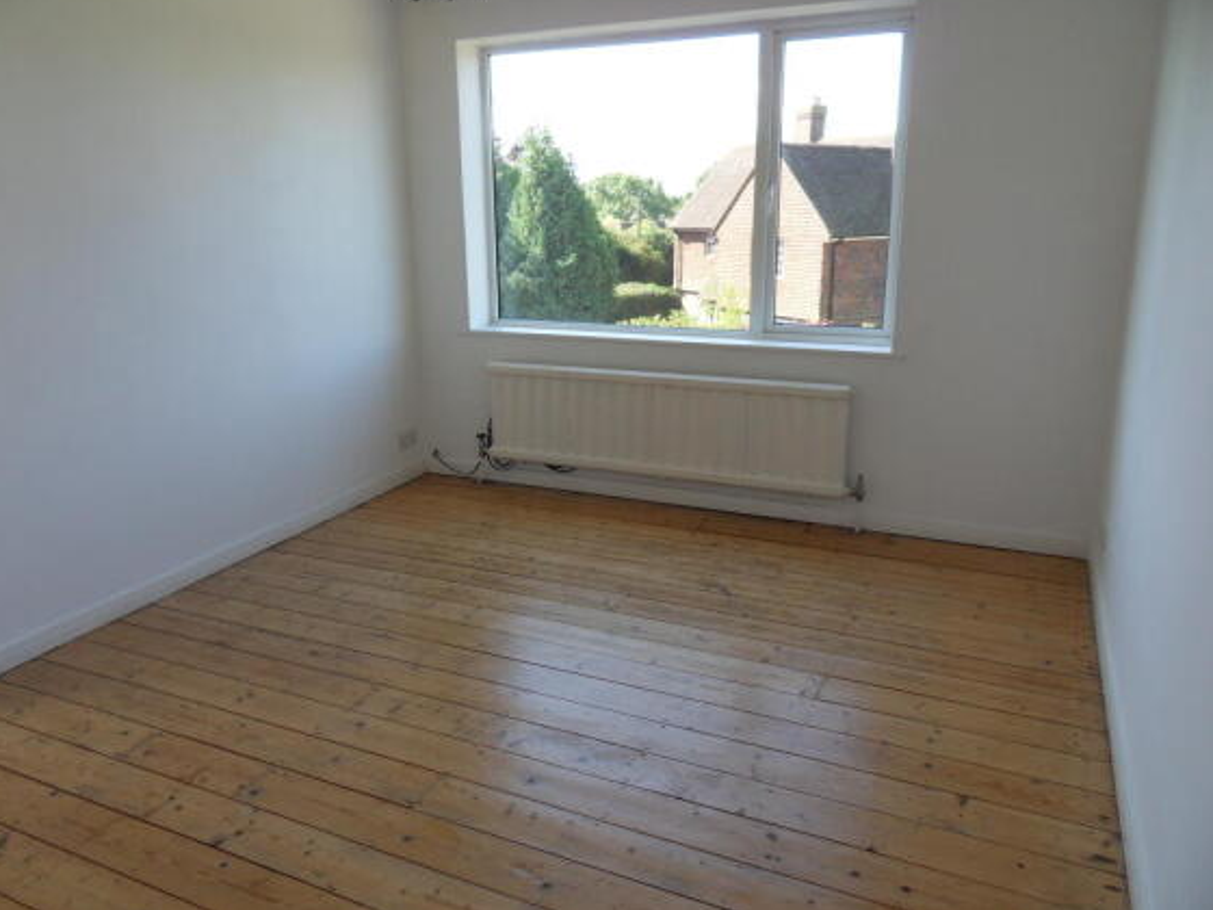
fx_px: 876
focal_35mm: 25
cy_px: 441
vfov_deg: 54.9
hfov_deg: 69.4
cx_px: 586
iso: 80
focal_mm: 4.2
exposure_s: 1/125
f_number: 3.3
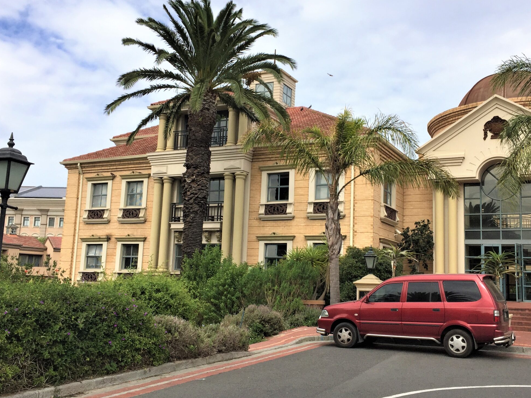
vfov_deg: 37.7
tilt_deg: +8.0
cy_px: 195
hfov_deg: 48.9
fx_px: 583
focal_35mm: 38
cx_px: 288
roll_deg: -2.2
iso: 32
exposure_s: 1/2198
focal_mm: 4.15
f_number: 2.2
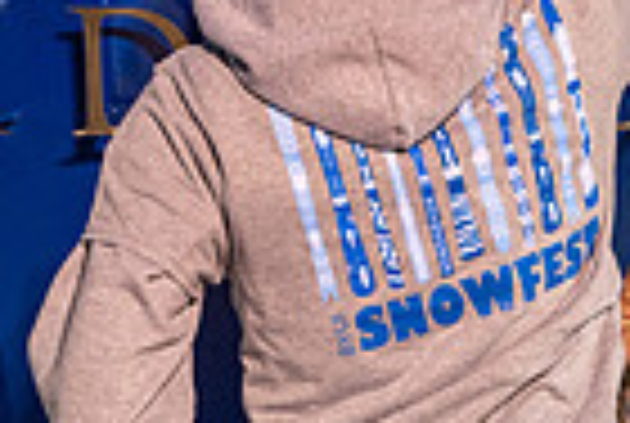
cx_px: 170
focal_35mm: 299
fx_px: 5244
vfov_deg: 4.6
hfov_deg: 6.9
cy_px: -152
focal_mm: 70
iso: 640
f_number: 2.8
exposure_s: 1/250
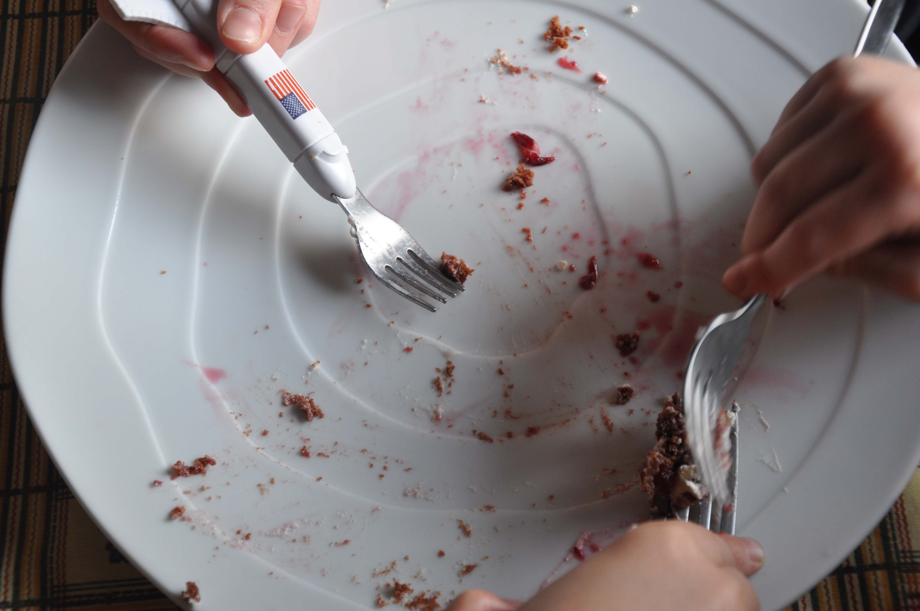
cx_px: 460
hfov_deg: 29.9
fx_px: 1723
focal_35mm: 68
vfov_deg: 20.1
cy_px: 306
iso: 400
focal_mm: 45
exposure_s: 1/25
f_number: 5
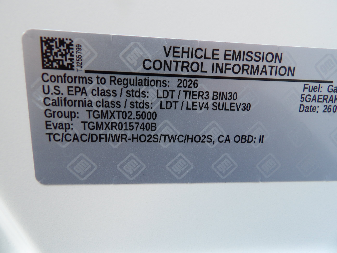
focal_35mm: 24
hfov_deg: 71.6
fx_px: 234
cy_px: 126
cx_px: 168
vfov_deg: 56.8
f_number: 3.2
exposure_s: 1/33
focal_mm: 4.3
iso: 113
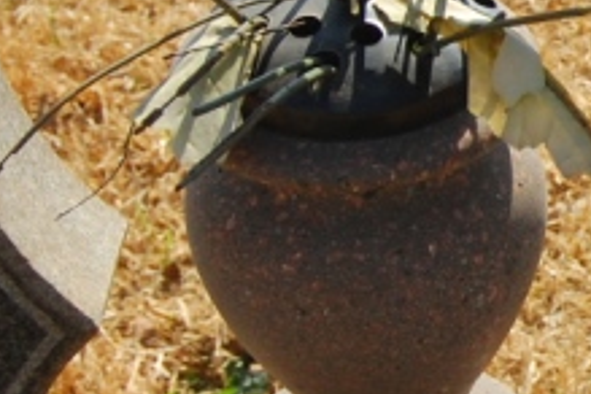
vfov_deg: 6.1
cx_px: 988
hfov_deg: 8.9
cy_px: 82
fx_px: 3677
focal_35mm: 224
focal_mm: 32
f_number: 7.1
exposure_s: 1/500
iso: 400
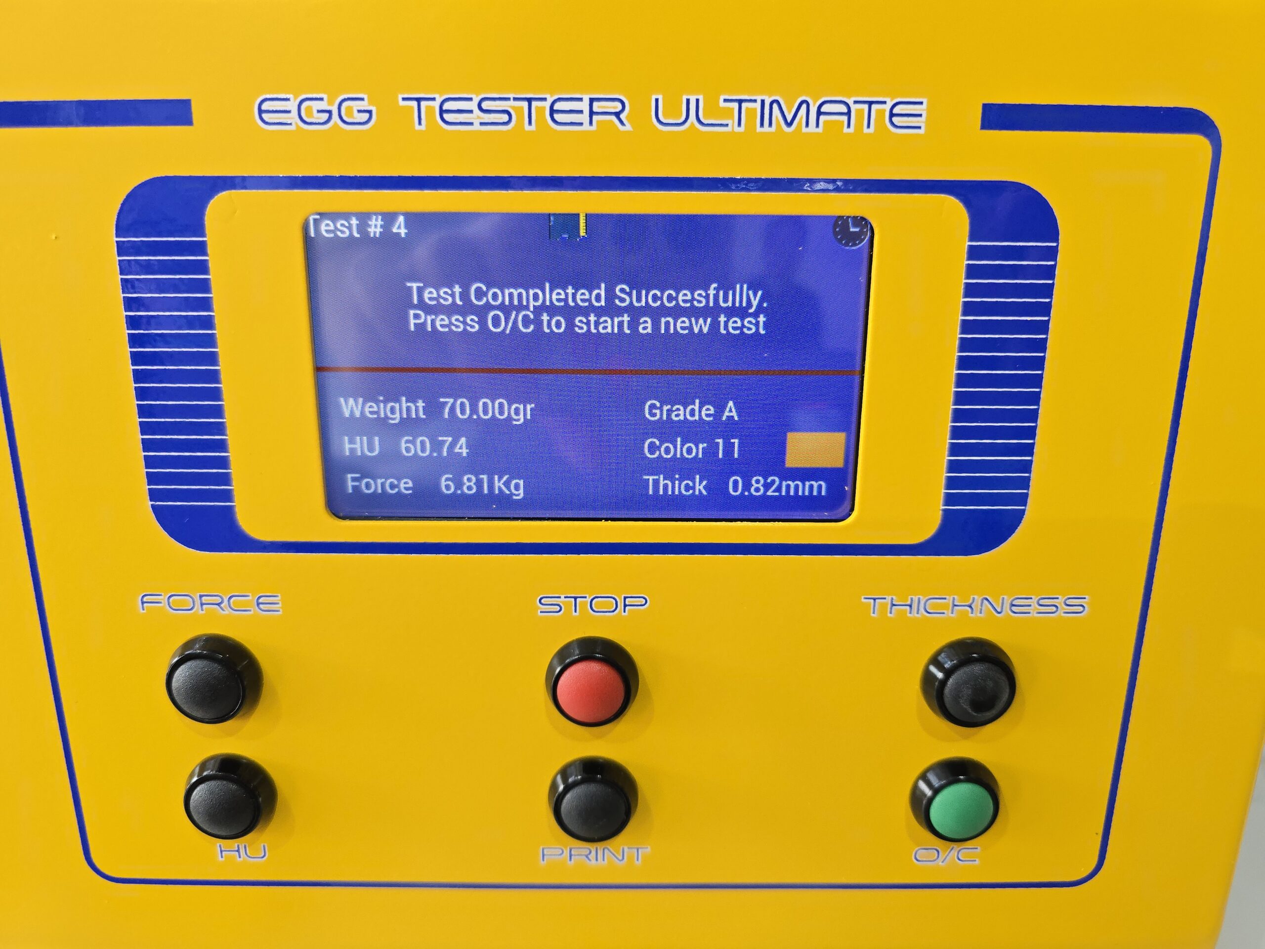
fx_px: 841
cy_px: 474
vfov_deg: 58.9
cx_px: 632
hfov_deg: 73.9
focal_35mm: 23
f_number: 1.7
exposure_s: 1/100
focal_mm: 6.3
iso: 160
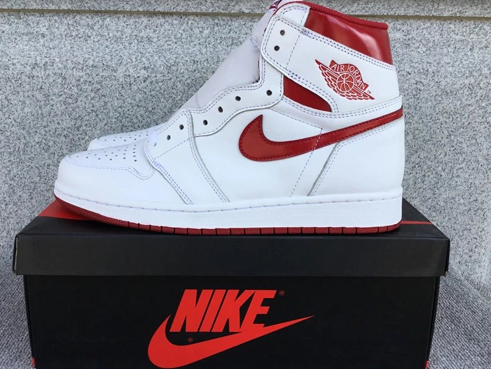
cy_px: 177
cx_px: 235
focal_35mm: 35
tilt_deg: -13.7
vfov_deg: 40.7
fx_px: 497
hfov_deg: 52.6
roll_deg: -0.1
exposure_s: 1/374
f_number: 2.4
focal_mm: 3.3
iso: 25
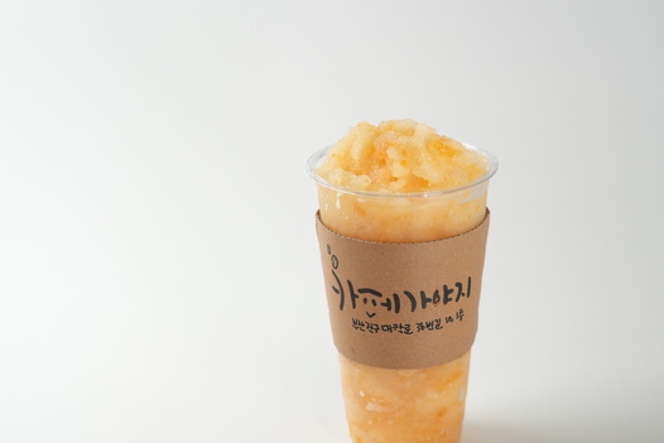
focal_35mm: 84
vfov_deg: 16.3
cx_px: 404
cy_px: 239
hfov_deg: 24.1
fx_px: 1550
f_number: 5.6
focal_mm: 65
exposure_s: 1/100
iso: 640
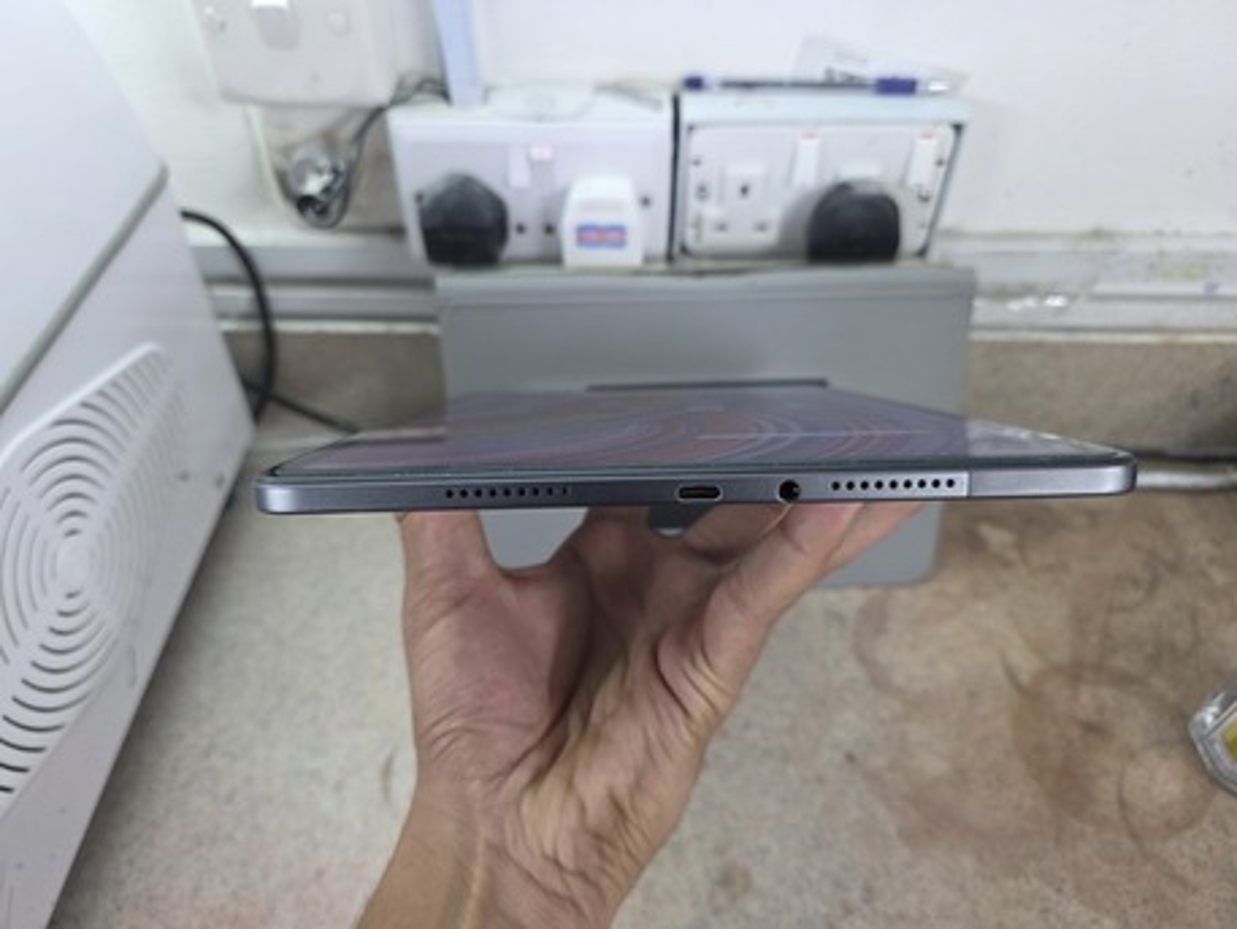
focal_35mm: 23
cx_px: 618
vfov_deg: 58.9
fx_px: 822
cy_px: 464
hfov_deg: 73.9
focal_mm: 6.3
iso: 160
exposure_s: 1/120
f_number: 1.7
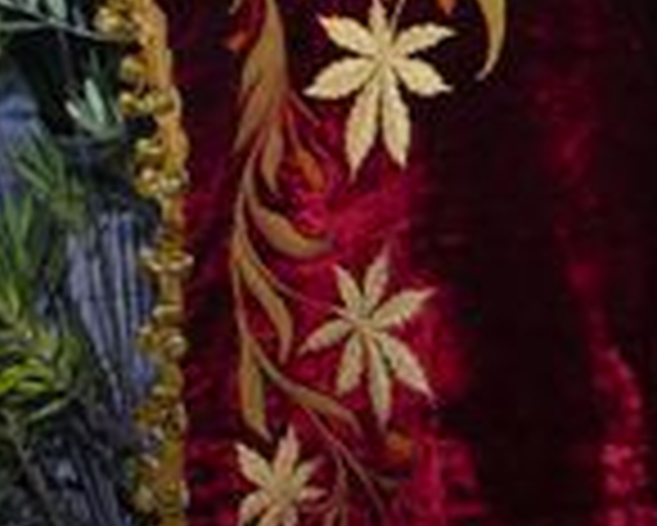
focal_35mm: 185
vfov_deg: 8.4
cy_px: 234
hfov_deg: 10.2
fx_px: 3600
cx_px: 914
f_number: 8
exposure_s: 1/125
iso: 200
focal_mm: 24
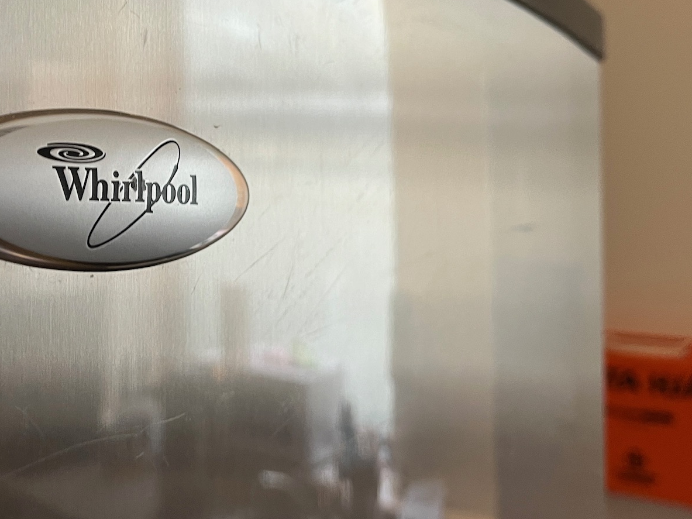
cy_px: 184
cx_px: 171
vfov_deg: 32.0
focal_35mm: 45
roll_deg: +2.0
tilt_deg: +1.9
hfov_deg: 40.8
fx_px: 899
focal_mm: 5.1
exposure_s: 1/50
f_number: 1.6
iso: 125
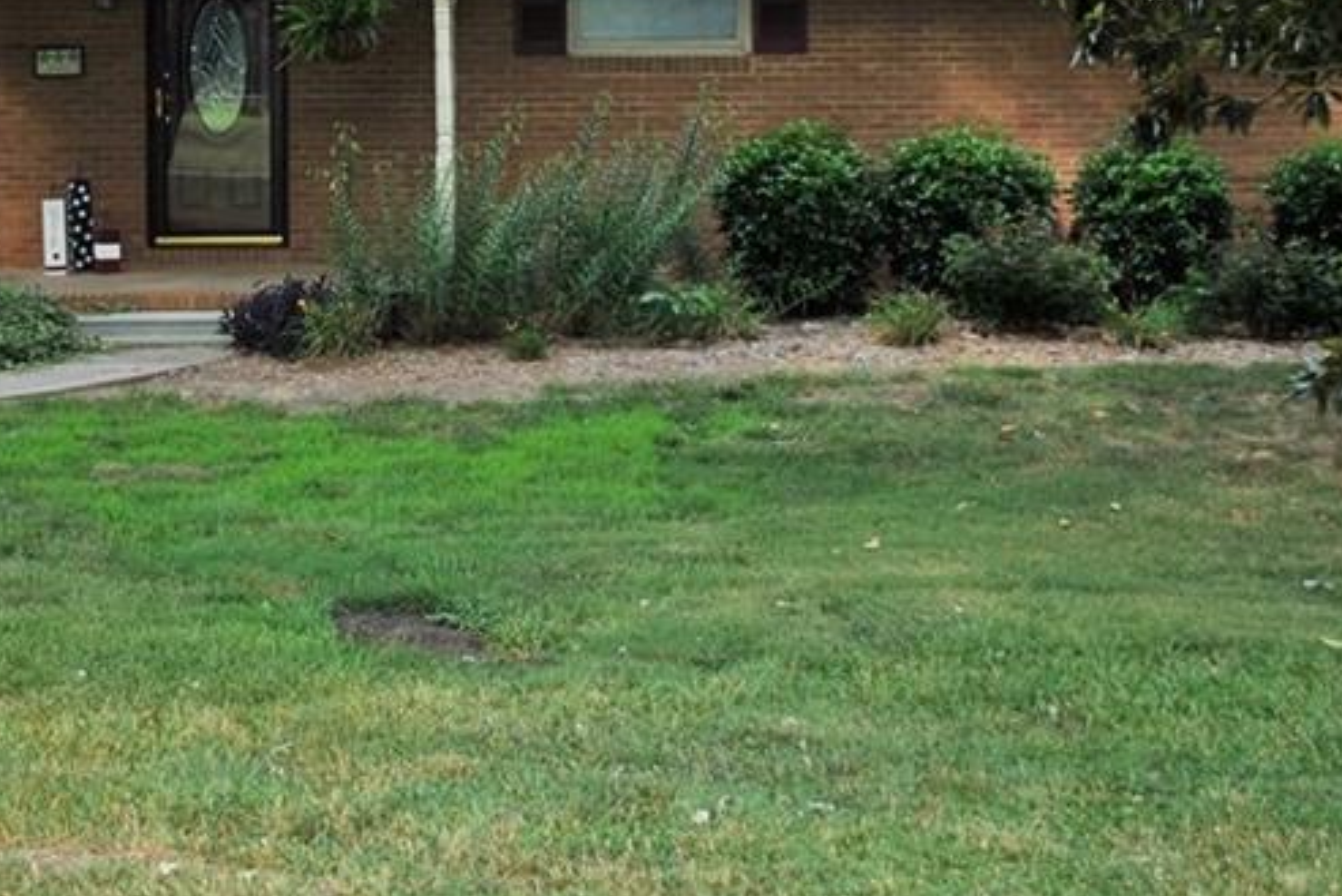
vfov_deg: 16.7
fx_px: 3020
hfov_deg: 24.7
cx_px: 305
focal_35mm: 81
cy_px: 112
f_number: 4.2
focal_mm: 26
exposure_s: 1/160
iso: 100
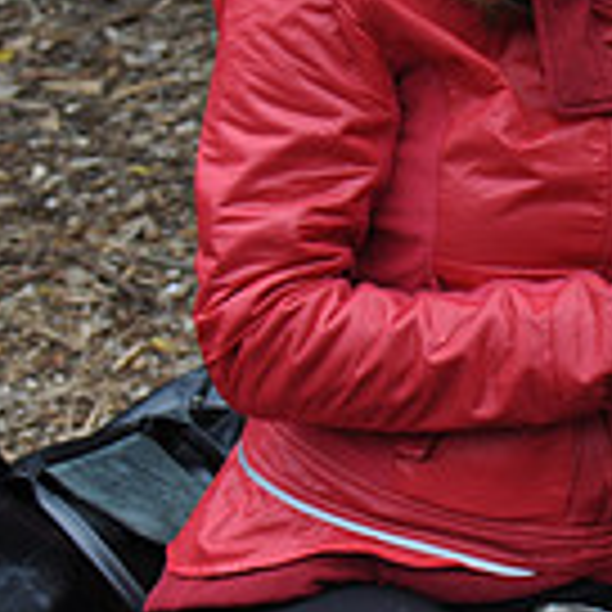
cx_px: 999
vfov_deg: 5.0
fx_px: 7037
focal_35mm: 352
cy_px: 16
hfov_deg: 4.9
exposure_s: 1/500
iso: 320
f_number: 5.6
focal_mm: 65
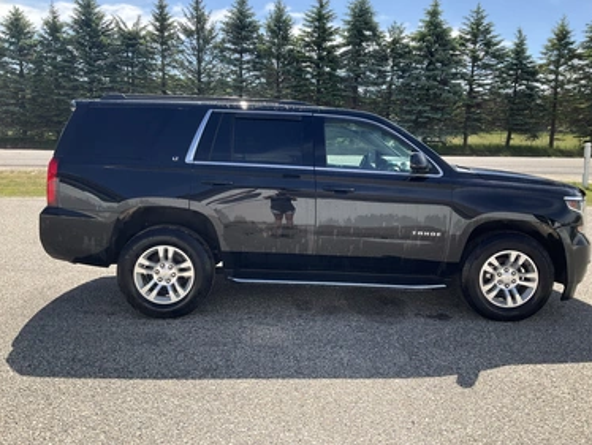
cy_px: 209
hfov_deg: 58.3
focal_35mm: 31
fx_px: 530
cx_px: 298
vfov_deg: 45.5
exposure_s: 1/855
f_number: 1.8
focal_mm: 3
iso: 25
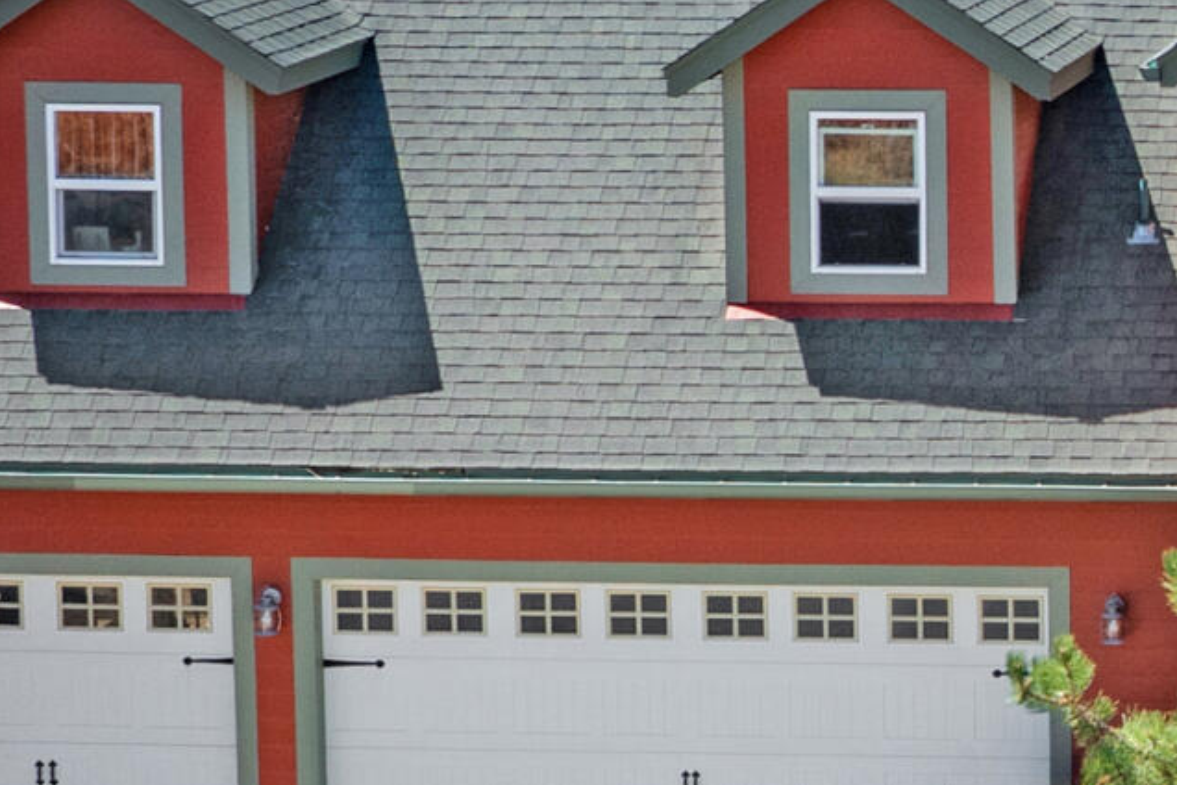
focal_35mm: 132
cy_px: 204
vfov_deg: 10.4
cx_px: 1586
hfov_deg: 14.8
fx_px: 4315
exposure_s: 1/320
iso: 100
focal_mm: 10.26
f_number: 5
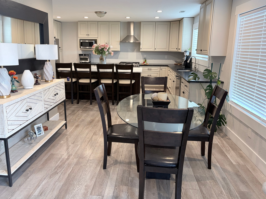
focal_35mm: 28
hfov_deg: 63.4
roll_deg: -0.3
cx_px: 126
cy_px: 93
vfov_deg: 49.7
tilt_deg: -9.7
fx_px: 215
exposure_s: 1/60
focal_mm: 5.96
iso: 125
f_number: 1.6
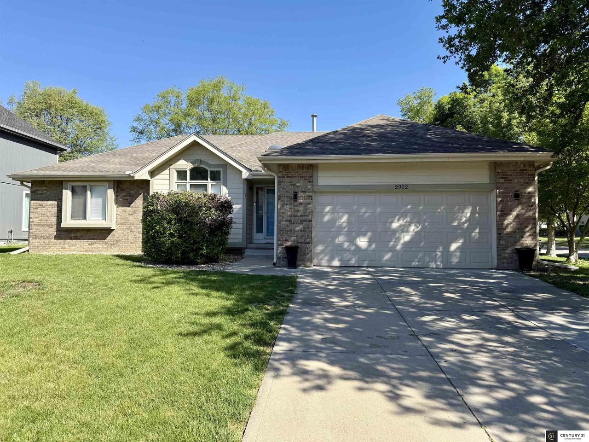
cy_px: 221
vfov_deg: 56.8
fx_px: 408
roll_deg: -0.1
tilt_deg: +3.0
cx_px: 294
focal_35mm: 24
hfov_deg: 71.6
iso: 80
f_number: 1.78
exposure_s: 1/2370
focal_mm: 6.76
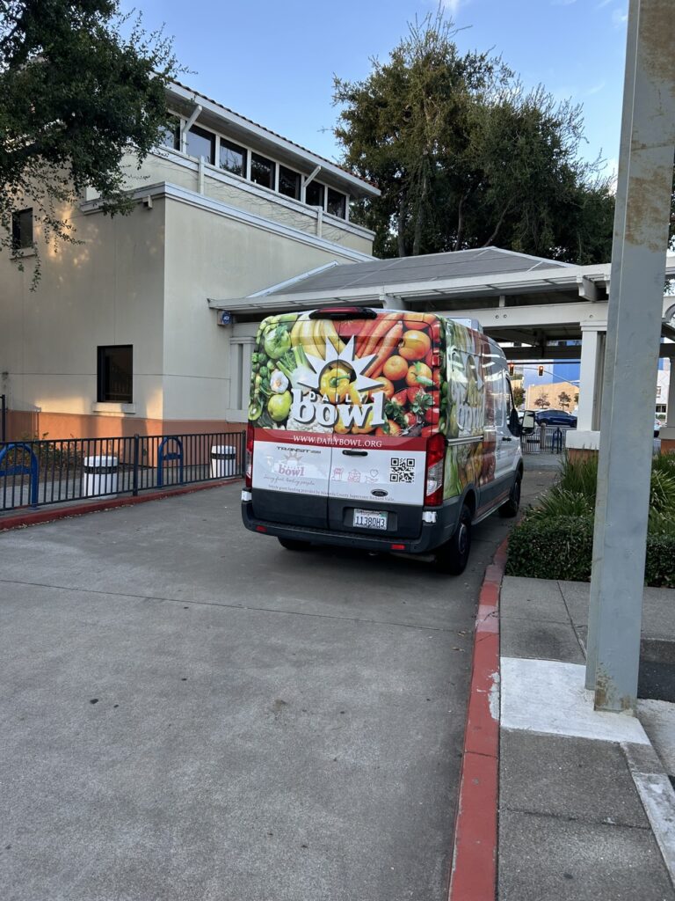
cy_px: 450
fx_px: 676
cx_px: 338
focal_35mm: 26
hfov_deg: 53.1
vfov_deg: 67.3
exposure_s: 1/121
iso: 40
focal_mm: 5.7
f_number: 1.5
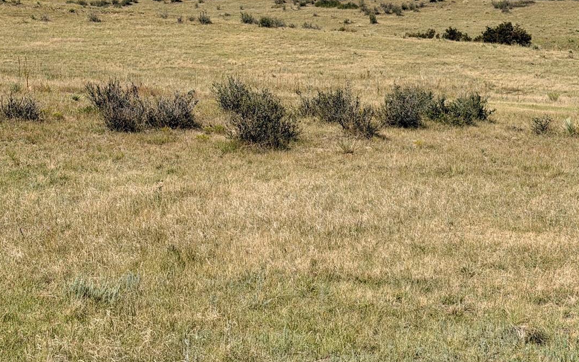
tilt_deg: -4.0
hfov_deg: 27.1
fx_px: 1199
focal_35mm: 76
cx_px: 317
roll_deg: +1.3
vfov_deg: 17.1
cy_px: 101
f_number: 1.78
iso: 80
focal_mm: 6.76
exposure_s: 1/7874
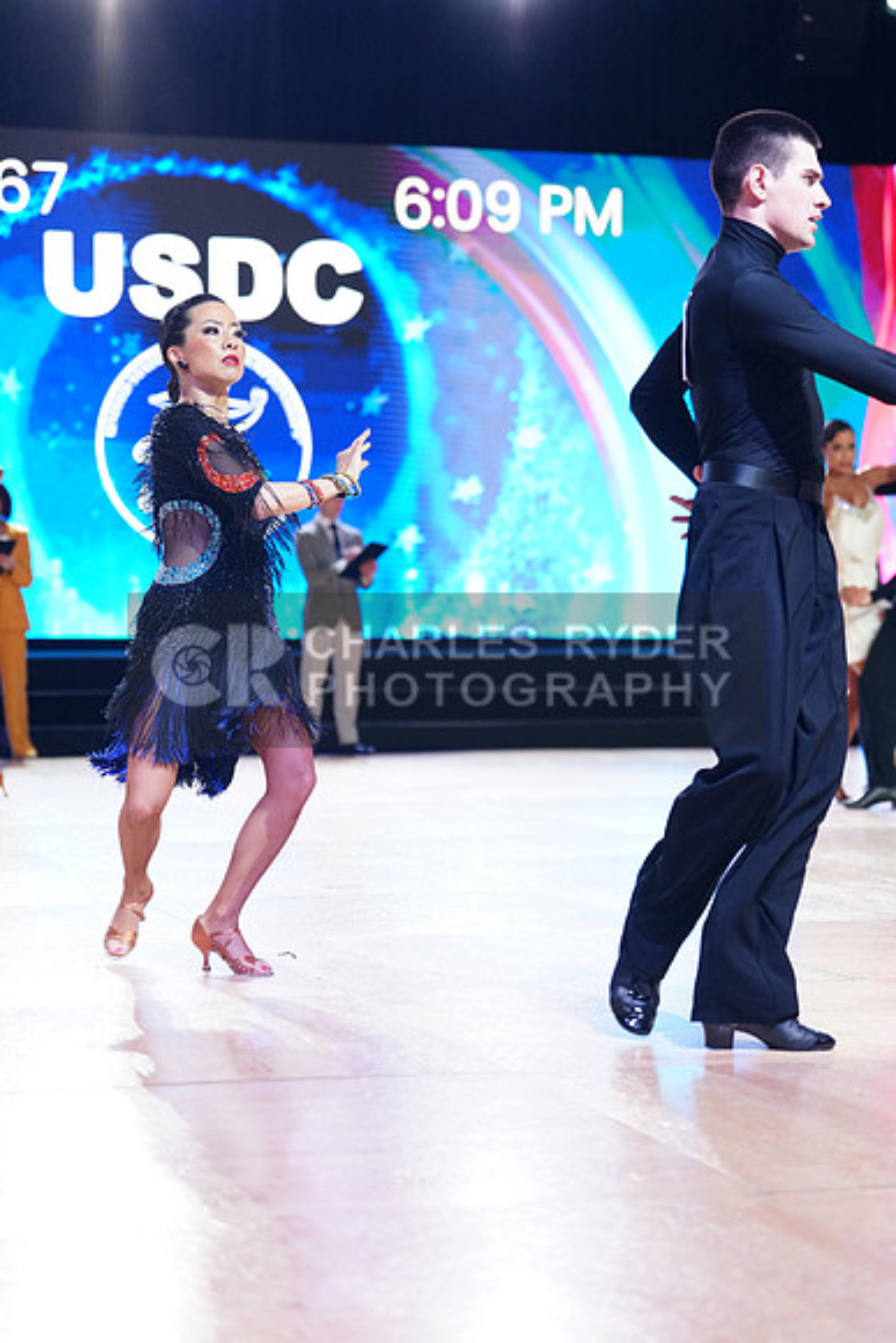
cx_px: 448
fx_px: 2947
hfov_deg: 17.3
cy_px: 672
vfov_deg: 25.7
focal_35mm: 79
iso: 2000
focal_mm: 79
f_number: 2.8
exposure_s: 1/320
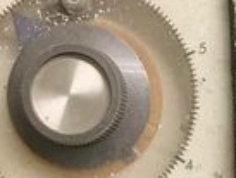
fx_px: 519
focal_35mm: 76
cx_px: 121
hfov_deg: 25.6
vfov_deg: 19.1
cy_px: 161
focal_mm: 4.25
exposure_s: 1/60
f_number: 1.8
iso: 320
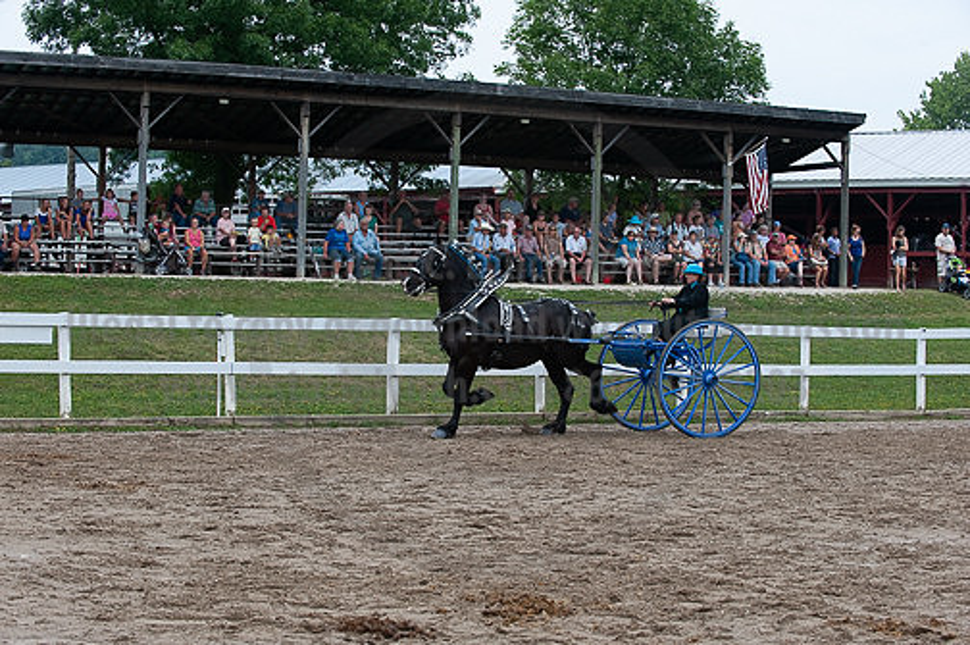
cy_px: 322
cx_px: 485
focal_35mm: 70
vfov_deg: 19.4
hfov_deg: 28.9
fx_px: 1884
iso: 800
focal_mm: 70
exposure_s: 1/1000
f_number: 5.6
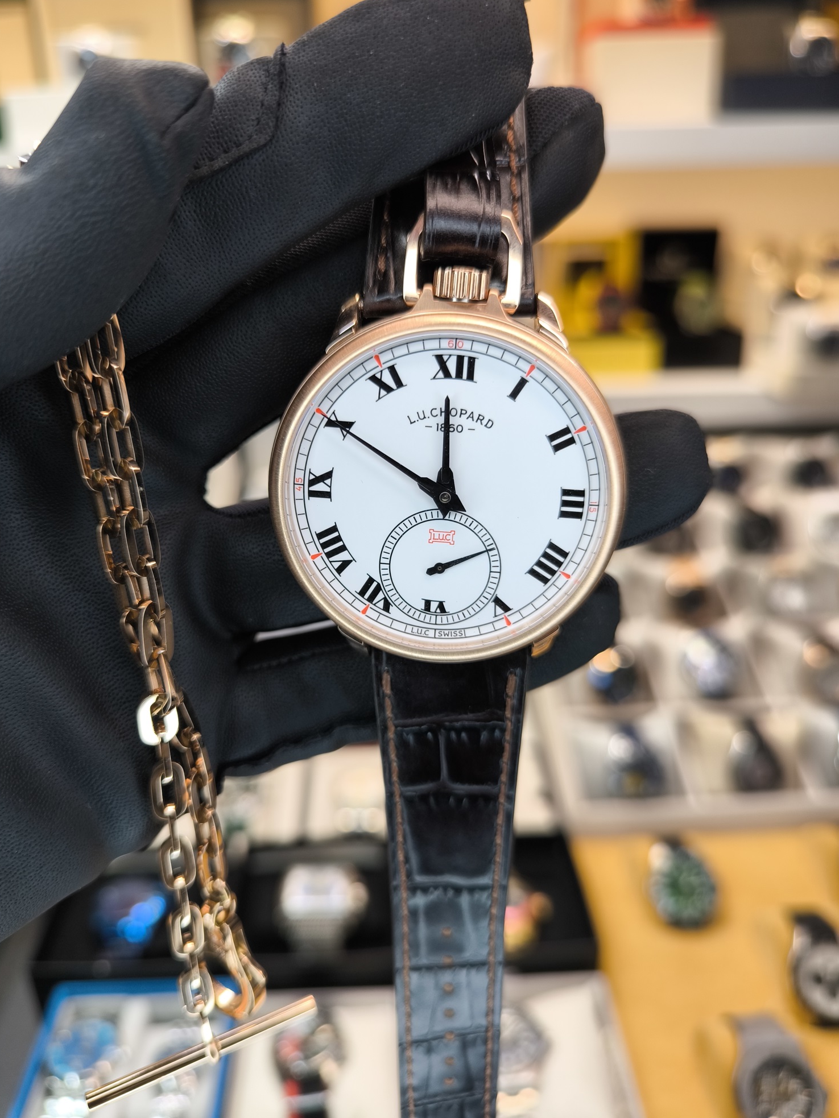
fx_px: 808
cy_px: 539
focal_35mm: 25
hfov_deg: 54.9
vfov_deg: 69.4
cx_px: 411
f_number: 1.9
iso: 64
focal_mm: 6.92
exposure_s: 1/120
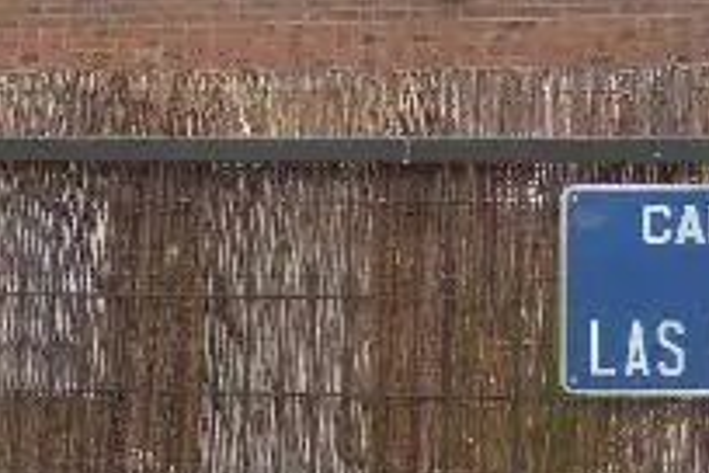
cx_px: 163
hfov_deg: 16.0
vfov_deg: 10.8
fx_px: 2501
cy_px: 160
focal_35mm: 127
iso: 125
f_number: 4.1
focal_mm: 6.9
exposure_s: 1/640
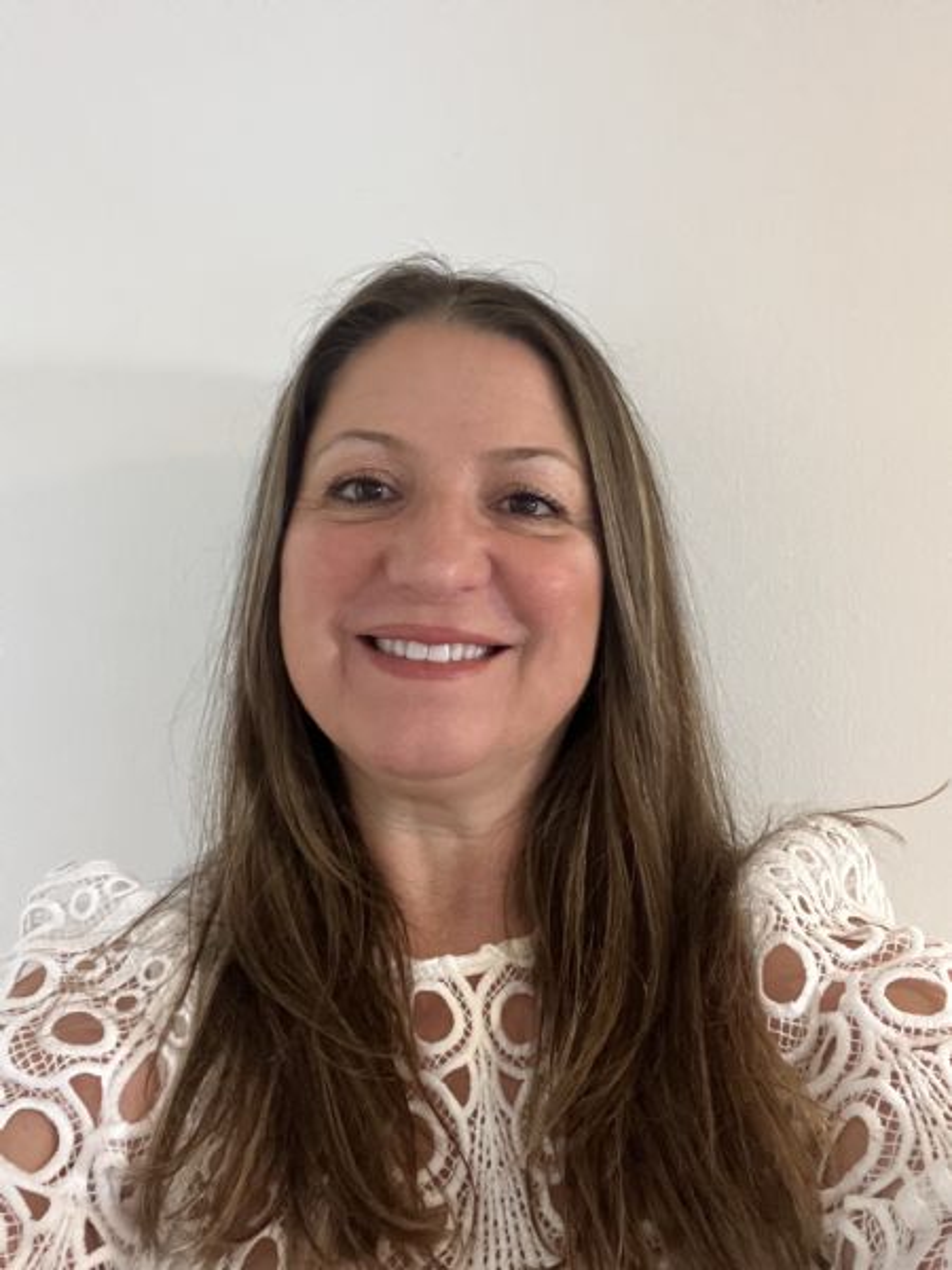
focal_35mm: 30
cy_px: 635
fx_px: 1100
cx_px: 476
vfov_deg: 60.0
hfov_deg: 46.8
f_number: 2.2
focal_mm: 2.71
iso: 800
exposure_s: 1/15
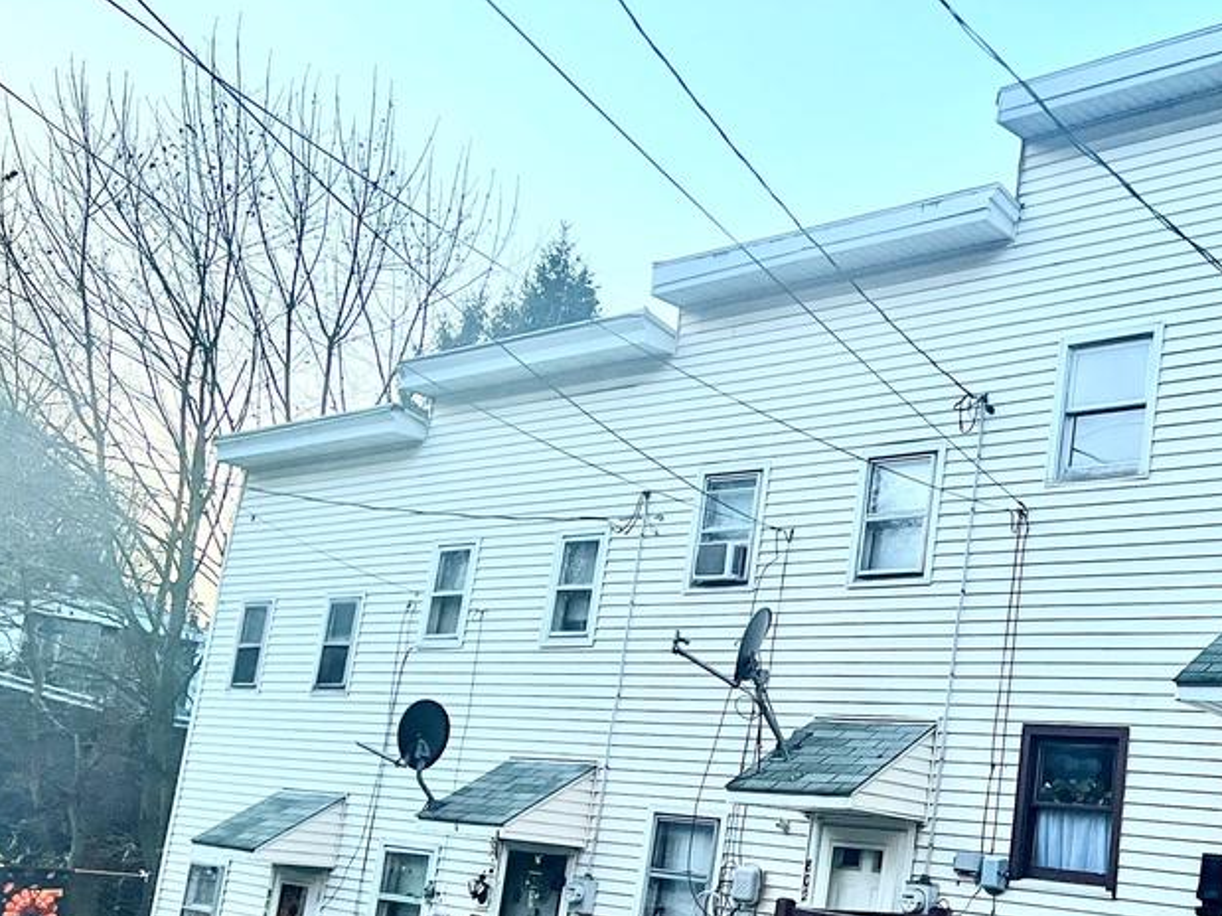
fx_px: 1518
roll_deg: -5.3
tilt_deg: +9.7
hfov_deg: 42.1
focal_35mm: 43
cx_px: 959
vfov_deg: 33.1
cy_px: 646
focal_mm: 5.7
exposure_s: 1/60
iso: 320
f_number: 1.5
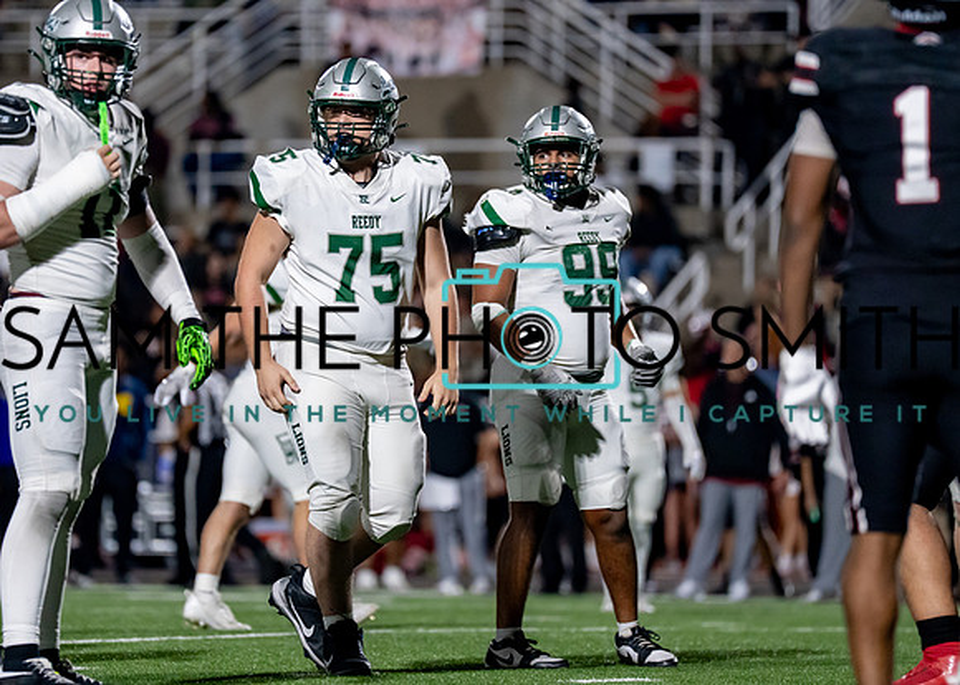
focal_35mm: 304
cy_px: 309
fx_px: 8274
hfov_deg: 6.6
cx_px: 377
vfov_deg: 4.7
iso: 3200
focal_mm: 200
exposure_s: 1/1250
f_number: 2.8
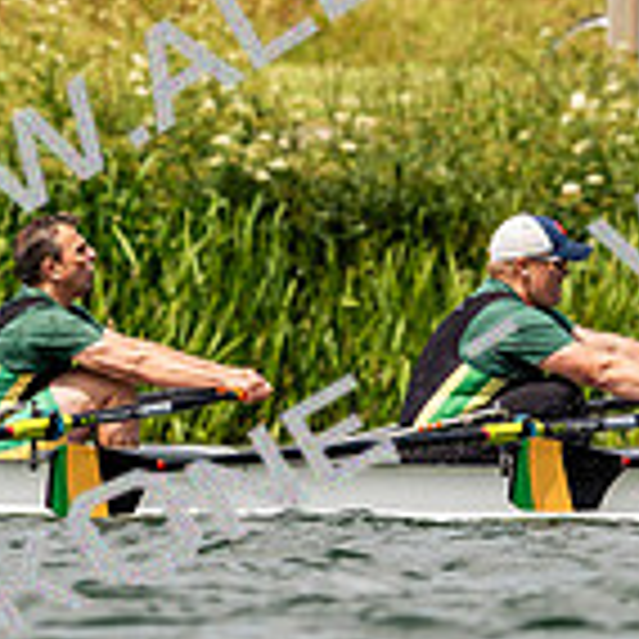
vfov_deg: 1.2
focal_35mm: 1415
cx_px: 261
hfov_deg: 1.2
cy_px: 362
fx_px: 29552
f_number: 6.3
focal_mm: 407
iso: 250
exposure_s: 1/2000
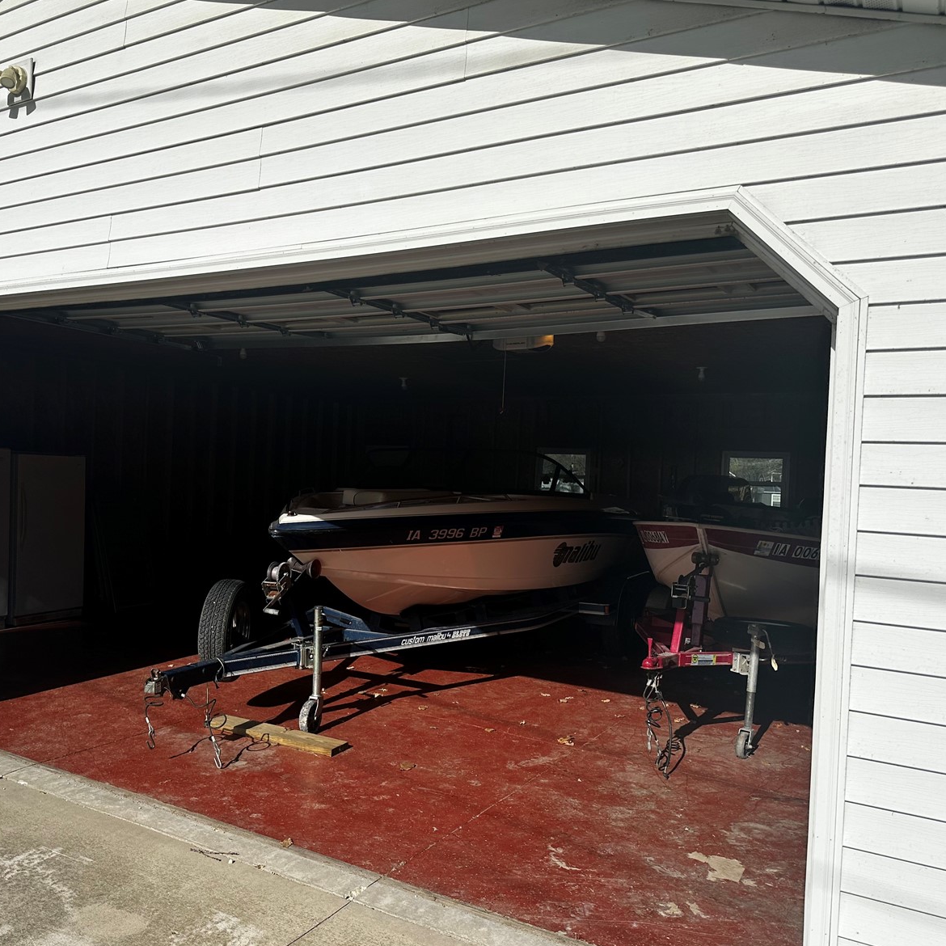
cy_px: 471
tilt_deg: -1.0
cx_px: 340
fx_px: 897
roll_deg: -2.0
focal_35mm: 29
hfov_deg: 54.8
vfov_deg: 55.6
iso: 80
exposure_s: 1/10753
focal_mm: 6.86
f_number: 1.78
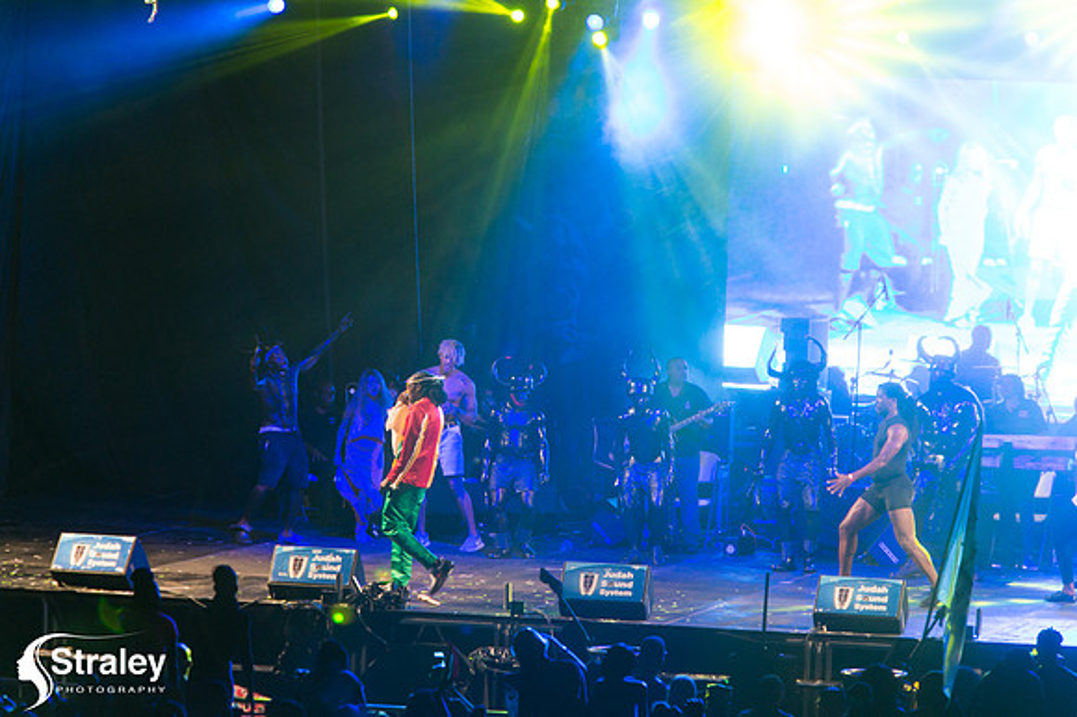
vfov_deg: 6.2
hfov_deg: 9.4
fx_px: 6578
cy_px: 358
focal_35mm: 220
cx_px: 538
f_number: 5.6
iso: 3200
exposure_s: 1/200
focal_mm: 220
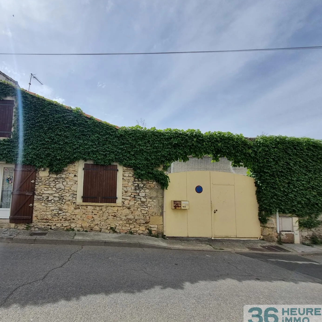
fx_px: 168
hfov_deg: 84.8
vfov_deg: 87.4
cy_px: 162
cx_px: 111
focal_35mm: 16
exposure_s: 1/2784
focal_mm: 1.74
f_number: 2.2
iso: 50
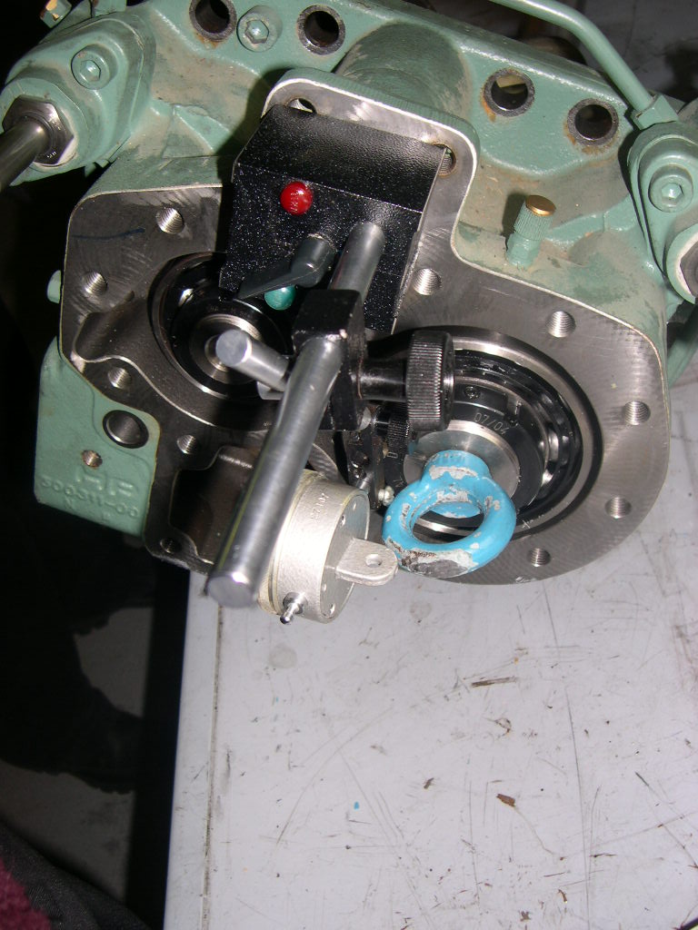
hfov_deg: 37.7
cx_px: 349
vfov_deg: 49.0
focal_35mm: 38
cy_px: 465
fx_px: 1022
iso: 100
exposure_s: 1/60
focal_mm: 8
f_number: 2.8
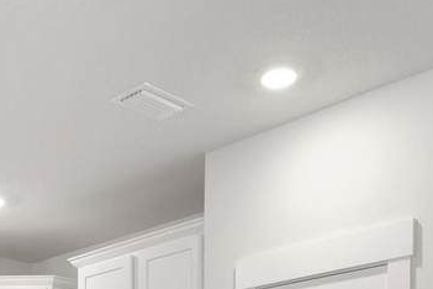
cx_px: 75
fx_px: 746
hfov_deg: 31.4
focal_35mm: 62
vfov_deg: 19.1
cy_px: 439
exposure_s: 1/3
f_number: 11
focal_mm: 17
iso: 400
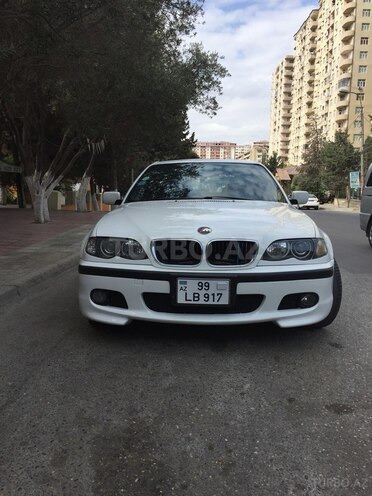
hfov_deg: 48.2
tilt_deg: -8.1
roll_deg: -0.2
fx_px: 416
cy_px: 248
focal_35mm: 29
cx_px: 186
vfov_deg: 61.7
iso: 32
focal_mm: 4.15
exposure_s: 1/1412
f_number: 2.2
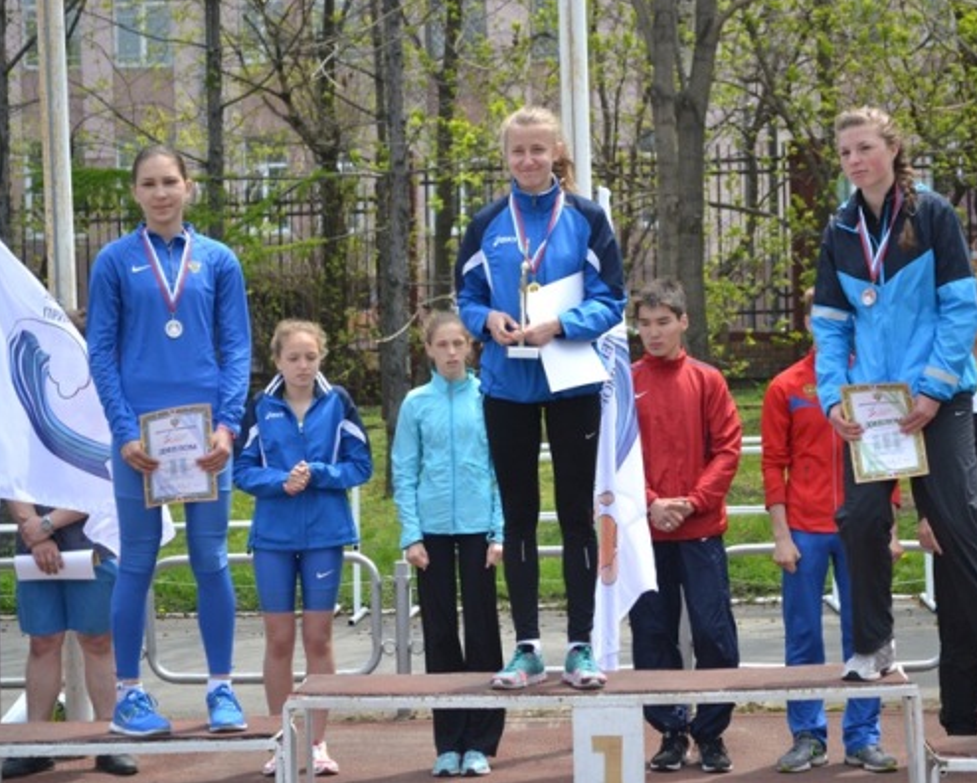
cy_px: 392
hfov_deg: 23.2
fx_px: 2373
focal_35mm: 82
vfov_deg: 18.7
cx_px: 552
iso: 400
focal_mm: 48
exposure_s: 1/800
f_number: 5.3
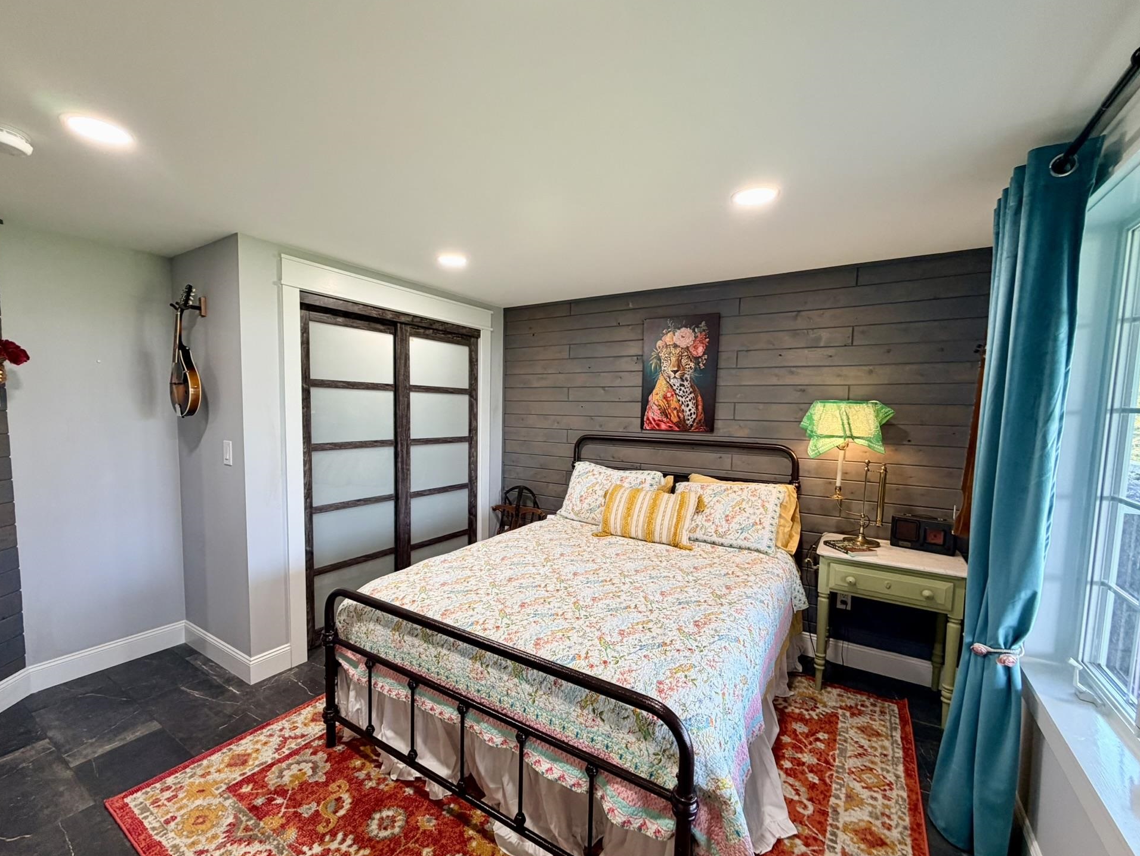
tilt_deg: -5.3
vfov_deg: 81.7
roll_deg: -0.9
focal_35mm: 15
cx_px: 548
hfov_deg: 98.1
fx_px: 494
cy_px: 451
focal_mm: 2.22
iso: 160
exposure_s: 1/60
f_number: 2.2
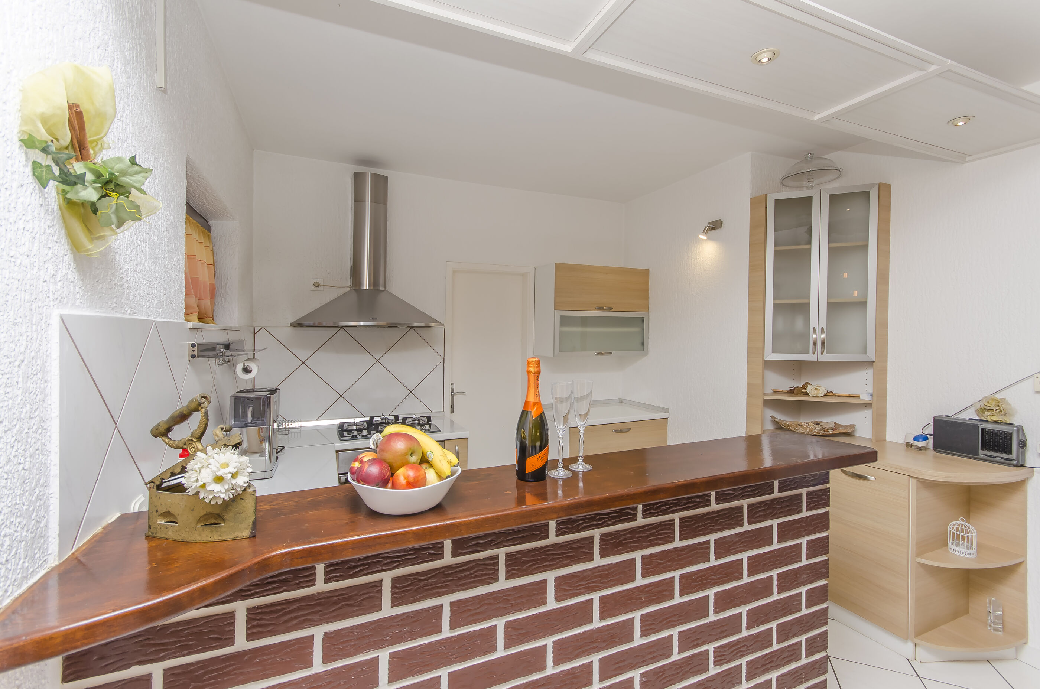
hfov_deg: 100.5
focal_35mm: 15
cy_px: 344
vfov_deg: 77.1
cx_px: 520
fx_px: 432
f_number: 7.1
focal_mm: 10
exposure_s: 1/100
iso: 100
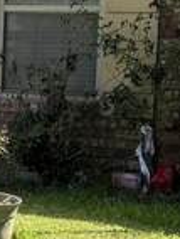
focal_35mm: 162
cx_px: -199
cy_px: 121
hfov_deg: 8.6
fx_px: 1120
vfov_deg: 12.2
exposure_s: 1/2232
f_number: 1.78
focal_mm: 6.76
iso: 100
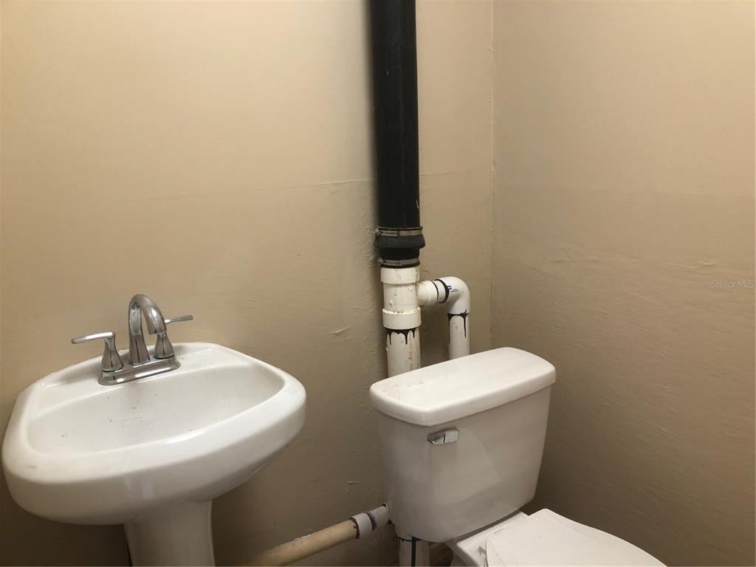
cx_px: 378
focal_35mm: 28
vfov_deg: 49.7
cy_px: 284
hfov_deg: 63.4
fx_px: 612
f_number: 1.8
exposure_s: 1/24
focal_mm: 3.99
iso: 40
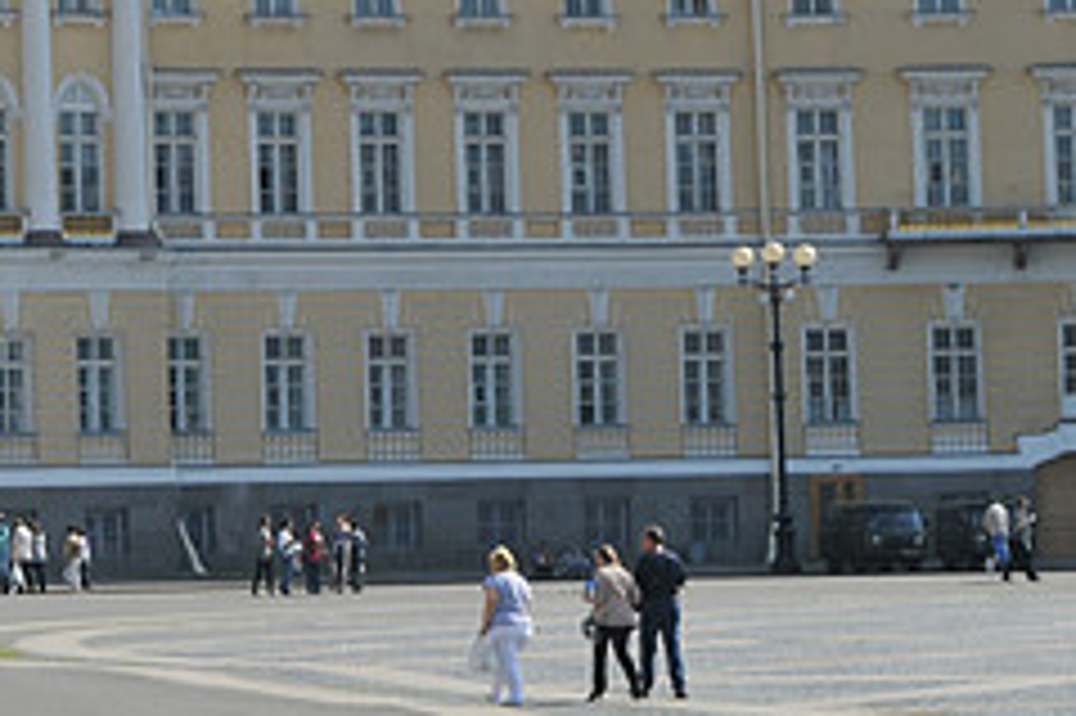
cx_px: -162
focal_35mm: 200
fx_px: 5980
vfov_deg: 6.8
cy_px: -115
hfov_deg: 10.1
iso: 200
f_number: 9
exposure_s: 1/320
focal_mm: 55
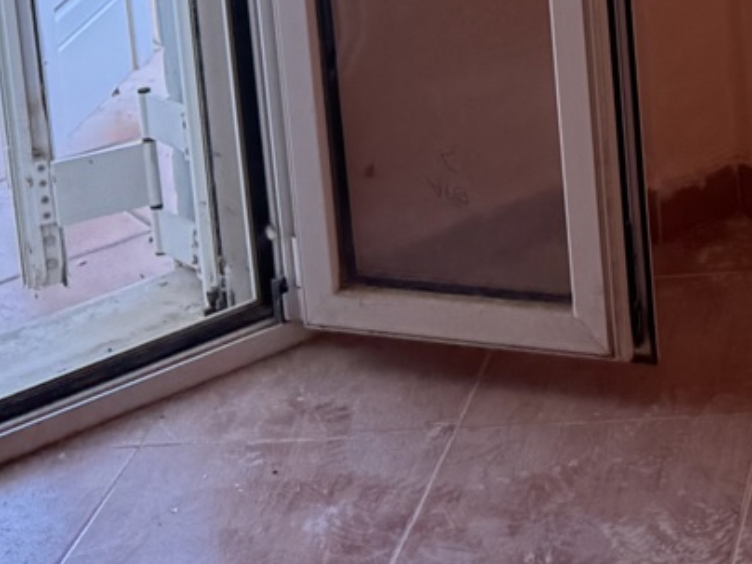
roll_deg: +2.9
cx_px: 1074
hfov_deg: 16.0
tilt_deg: -7.3
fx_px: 2477
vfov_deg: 11.9
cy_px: -469
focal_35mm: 114
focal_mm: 6.76
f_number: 1.78
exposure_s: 1/121
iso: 80
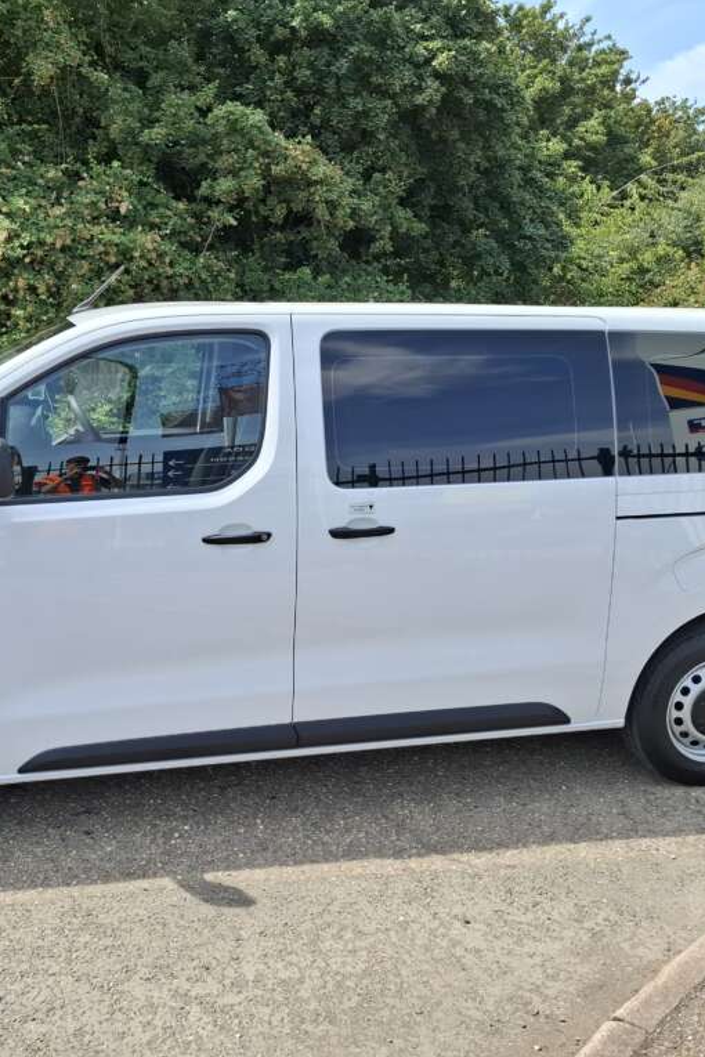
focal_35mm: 32
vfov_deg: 58.7
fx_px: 940
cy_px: 528
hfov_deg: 41.0
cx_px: 299
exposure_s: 1/1046
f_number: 1.8
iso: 50
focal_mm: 5.54
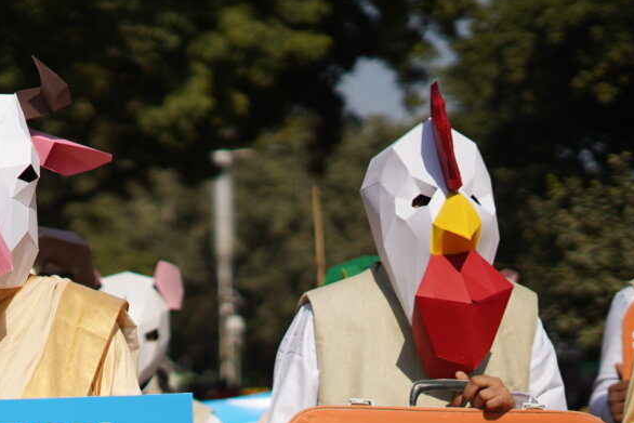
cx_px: -90
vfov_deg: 10.4
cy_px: 404
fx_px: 2307
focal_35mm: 131
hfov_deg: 15.2
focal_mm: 50
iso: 100
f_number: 1.8
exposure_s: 1/8000
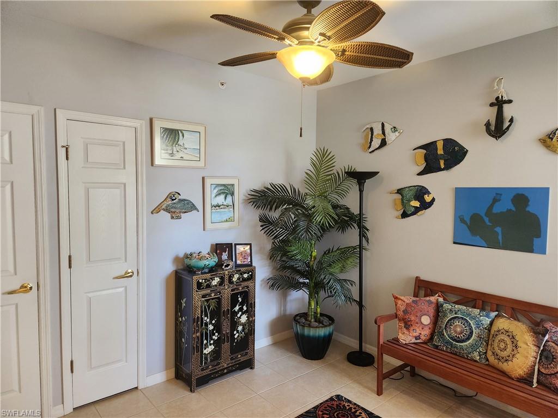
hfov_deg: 73.9
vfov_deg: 58.9
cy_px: 209
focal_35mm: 23
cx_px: 279
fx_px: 371
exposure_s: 1/120
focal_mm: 5.4
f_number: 1.8
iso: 640
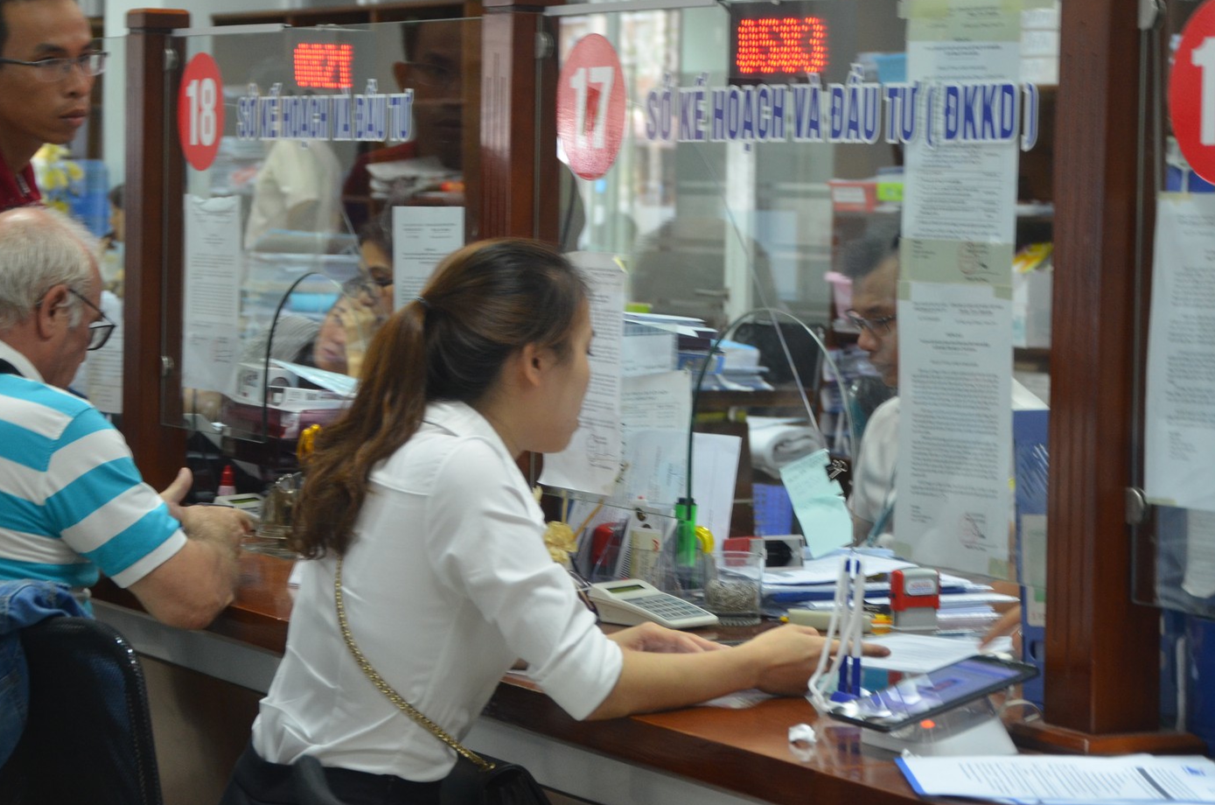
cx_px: 589
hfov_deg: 19.0
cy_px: 303
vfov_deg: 12.6
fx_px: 3637
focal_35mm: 108
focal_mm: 50
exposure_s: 1/20
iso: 640
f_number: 5
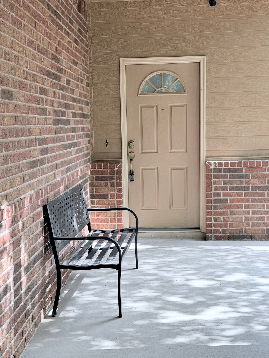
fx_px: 508
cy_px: 181
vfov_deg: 38.9
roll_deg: +0.9
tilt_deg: -6.5
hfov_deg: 29.7
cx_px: 136
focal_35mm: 49
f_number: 1.78
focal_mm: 6.76
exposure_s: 1/394
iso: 80
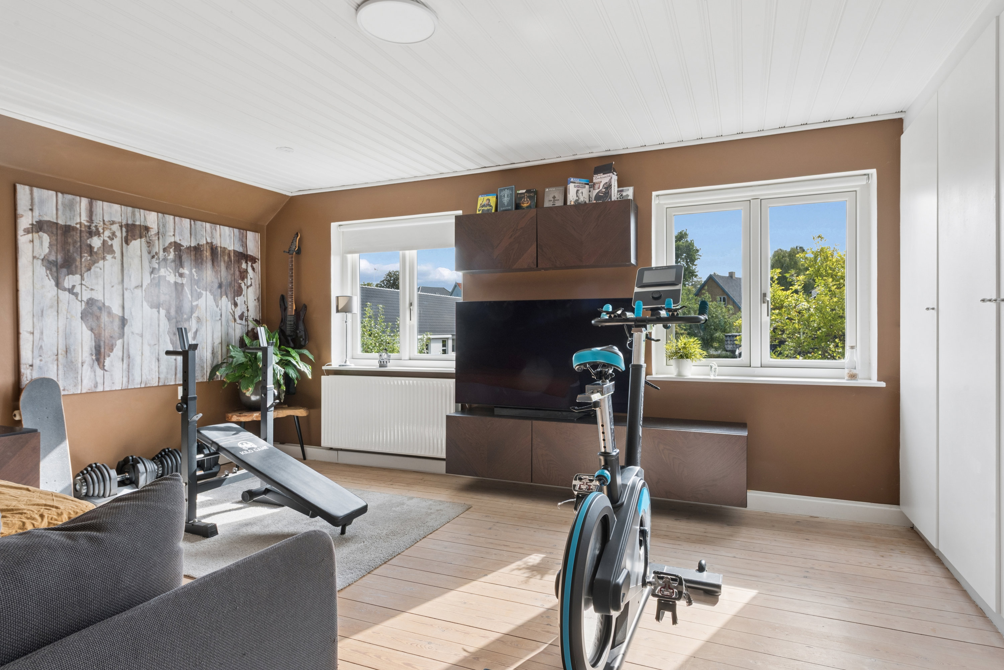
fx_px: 558
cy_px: 335
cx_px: 502
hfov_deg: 84.0
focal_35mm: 20
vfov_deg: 61.9
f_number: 13
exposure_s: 1/50
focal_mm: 20
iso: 400
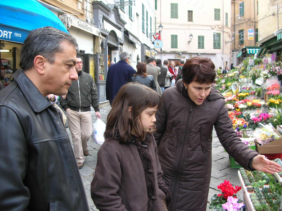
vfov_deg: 40.6
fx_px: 285
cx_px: 141
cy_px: 106
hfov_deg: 52.7
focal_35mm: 35
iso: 50
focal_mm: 5.8
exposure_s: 1/39.8
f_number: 2.8
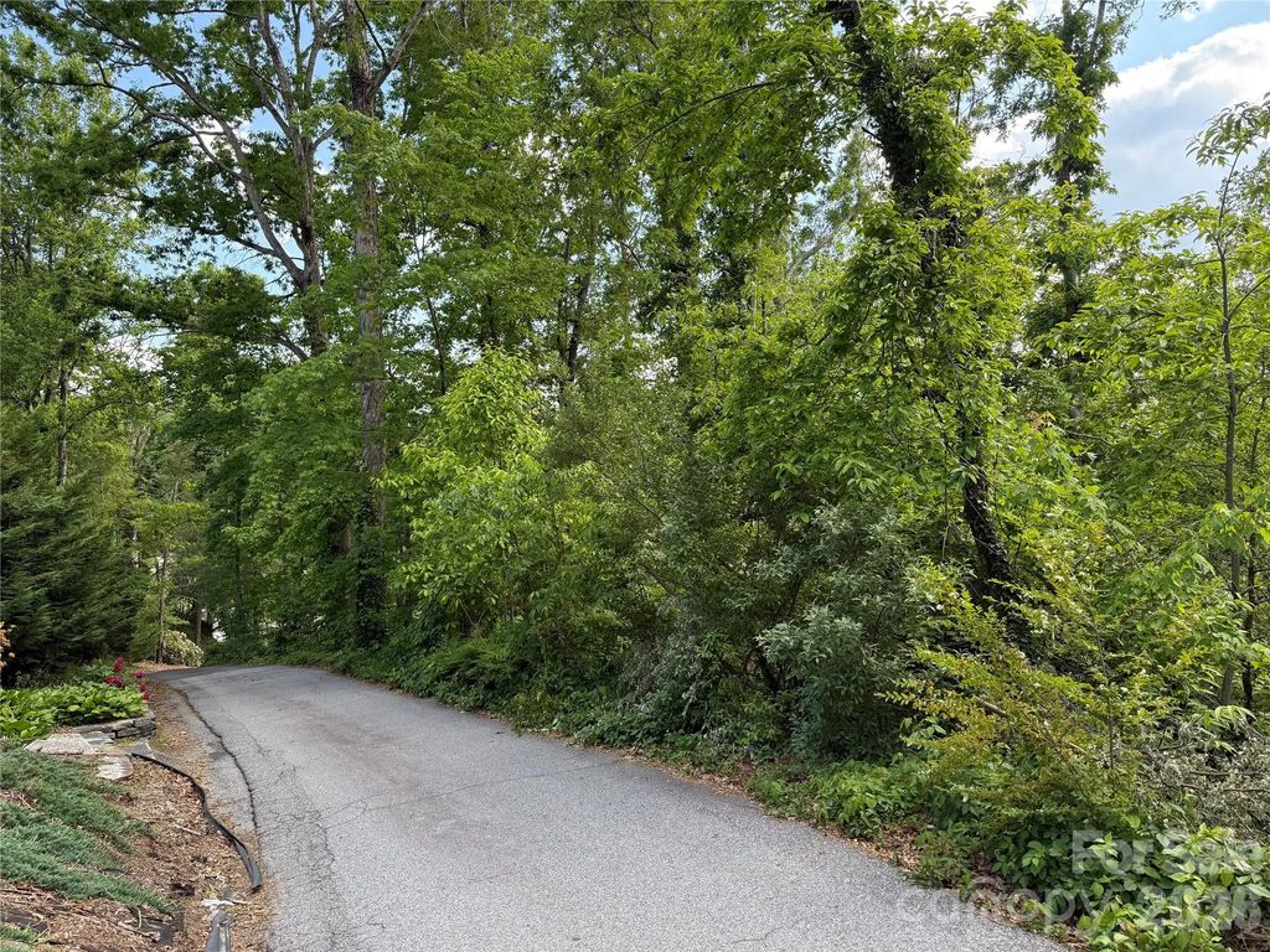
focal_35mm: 24
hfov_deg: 71.6
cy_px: 476
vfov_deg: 56.8
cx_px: 635
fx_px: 881
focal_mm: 6.76
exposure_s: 1/494
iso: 100
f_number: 1.78
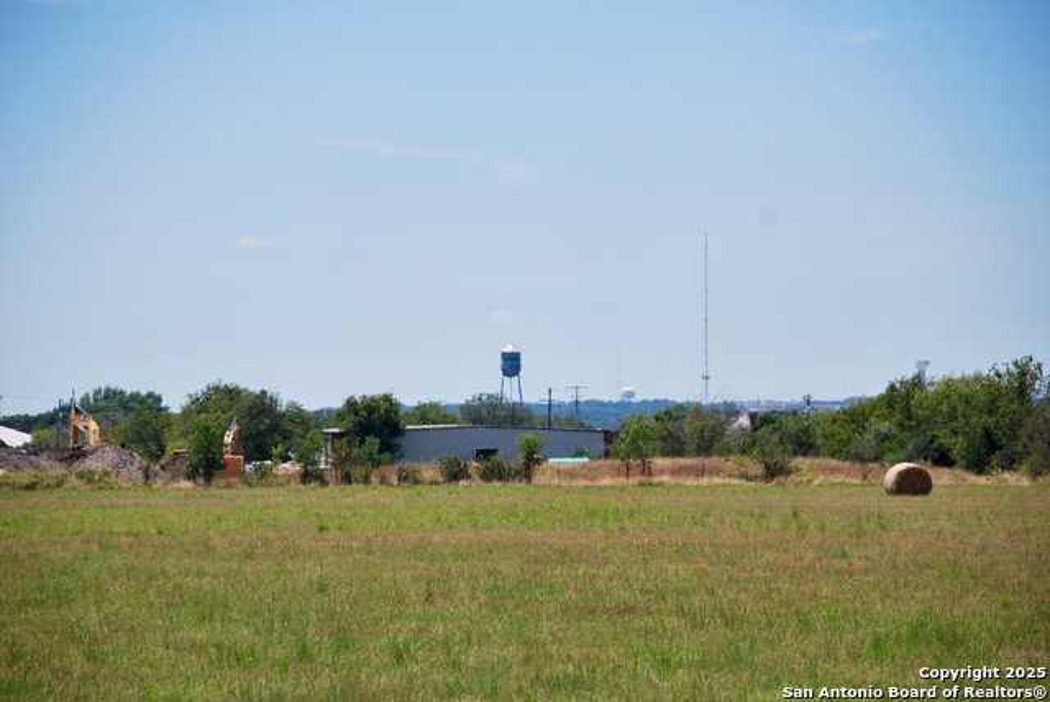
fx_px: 5911
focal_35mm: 202
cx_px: 525
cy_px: 351
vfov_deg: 6.8
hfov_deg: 10.2
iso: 200
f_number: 6
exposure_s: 1/1000
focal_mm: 135
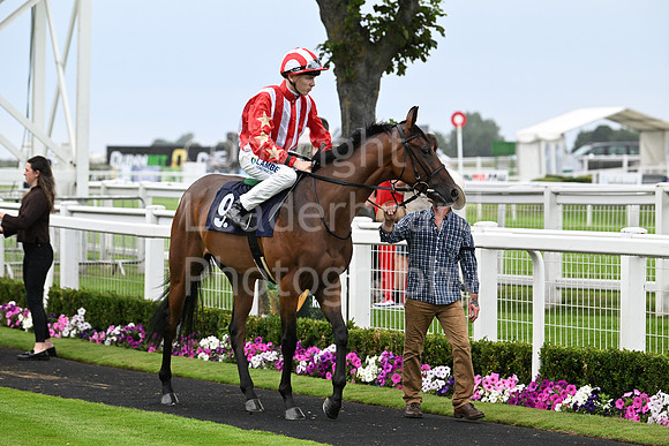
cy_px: 223
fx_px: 2974
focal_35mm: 160
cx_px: 334
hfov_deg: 12.8
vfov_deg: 8.6
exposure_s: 1/1600
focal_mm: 160
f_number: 5
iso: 1000
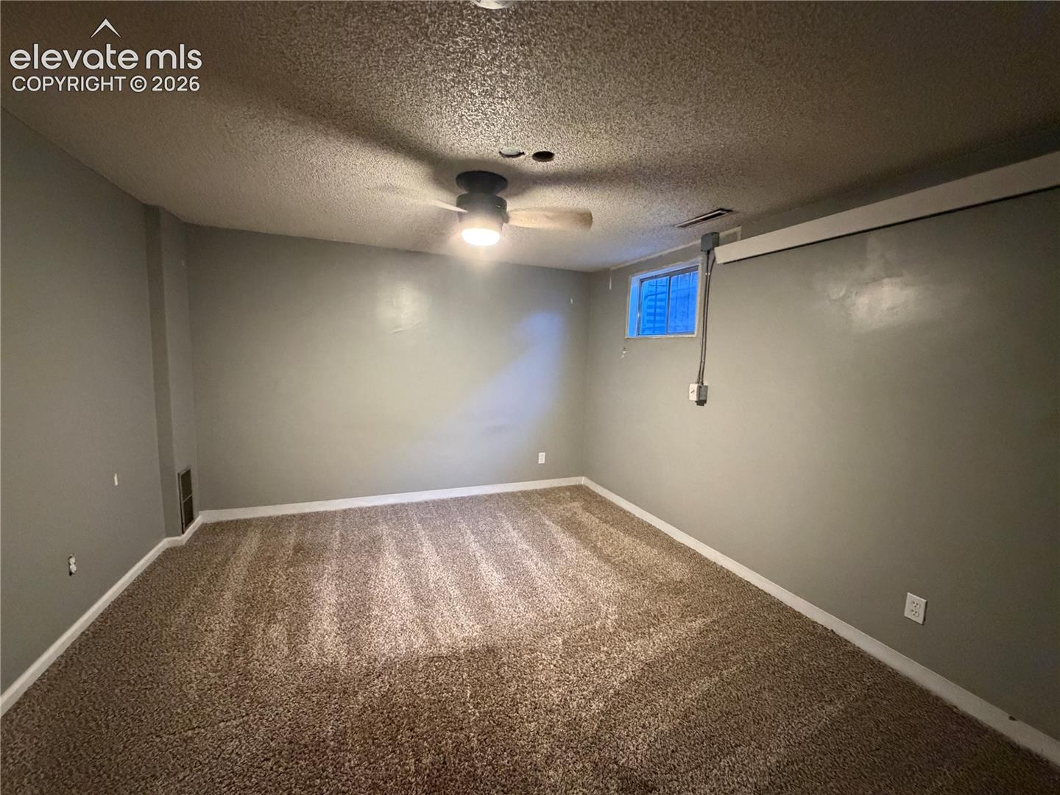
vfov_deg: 85.7
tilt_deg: -5.2
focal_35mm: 14
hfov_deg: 102.1
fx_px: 429
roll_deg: -0.9
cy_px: 398
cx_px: 530
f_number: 2.2
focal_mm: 2.22
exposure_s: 1/60
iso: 1250
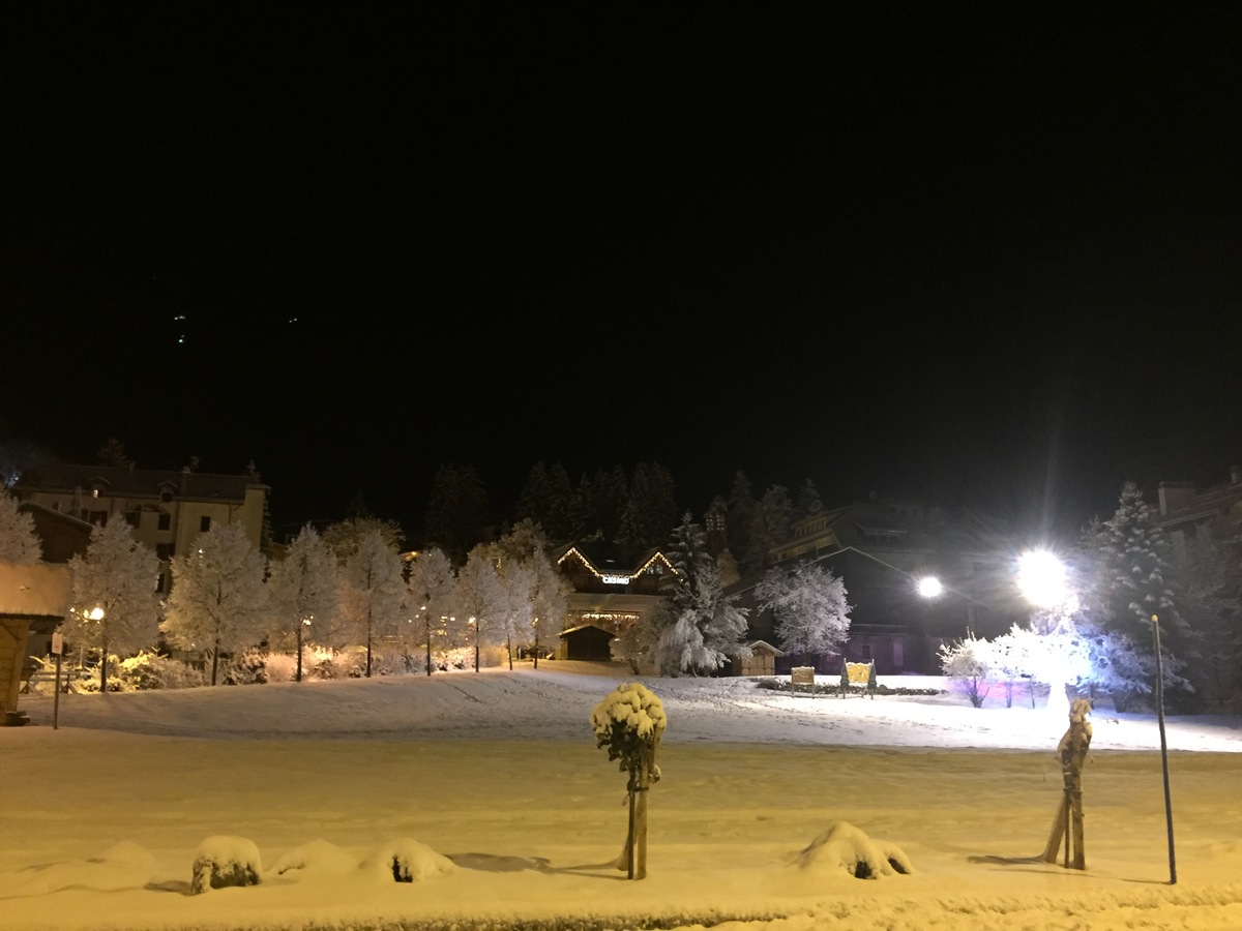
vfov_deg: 48.2
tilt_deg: +12.6
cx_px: 621
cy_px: 466
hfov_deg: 61.7
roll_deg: -0.8
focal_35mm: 29
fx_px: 1041
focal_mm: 4.15
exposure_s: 1/17
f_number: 2.2
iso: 500
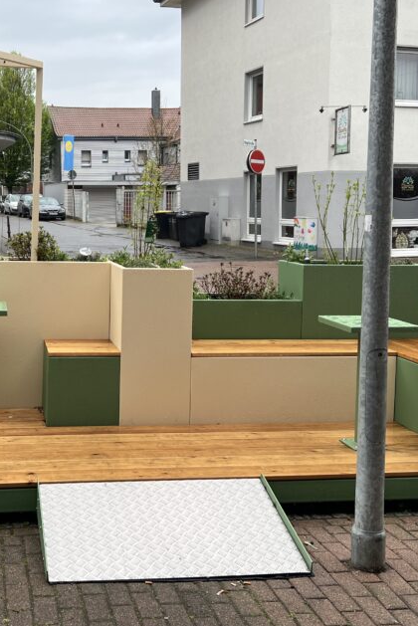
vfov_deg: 44.3
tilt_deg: -4.7
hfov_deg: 29.9
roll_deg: +0.7
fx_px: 765
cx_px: 92
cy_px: 251
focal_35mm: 44
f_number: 1.5
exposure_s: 1/434
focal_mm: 5.7
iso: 50
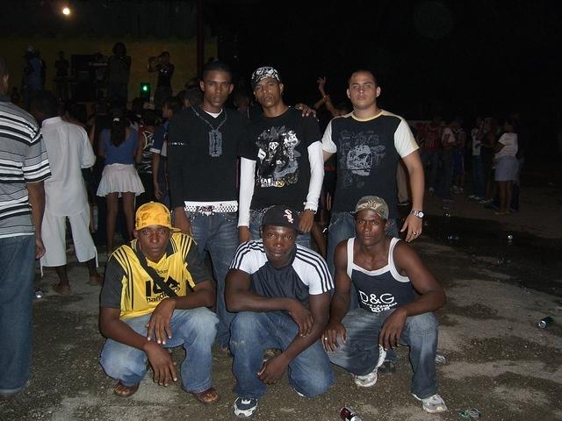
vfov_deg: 37.7
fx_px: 617
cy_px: 210
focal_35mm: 38
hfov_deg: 49.0
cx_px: 281
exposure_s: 1/60
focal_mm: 7.9
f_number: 2.8
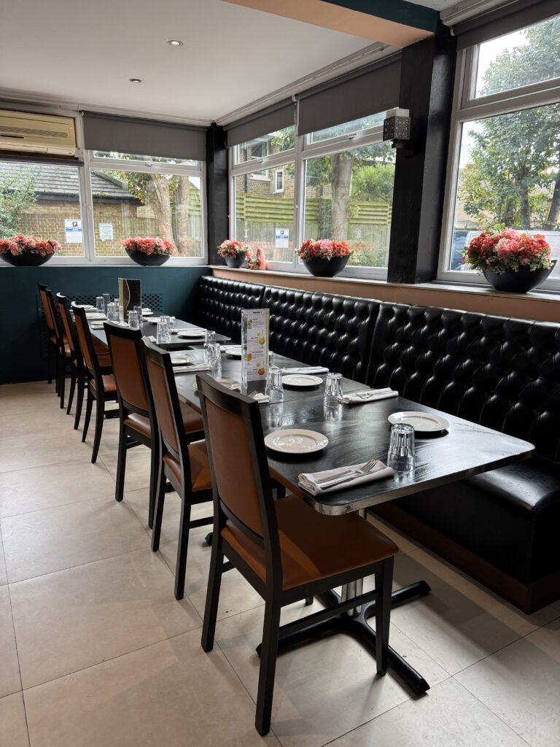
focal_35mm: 24
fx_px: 518
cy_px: 374
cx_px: 280
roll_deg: -1.4
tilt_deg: -13.7
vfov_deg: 71.6
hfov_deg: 56.8
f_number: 1.78
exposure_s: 1/100
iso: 160
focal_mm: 6.76
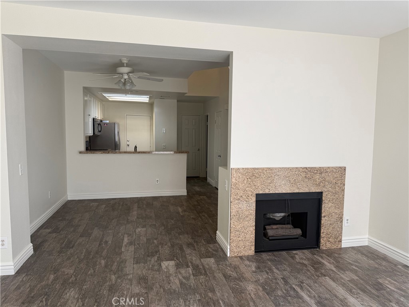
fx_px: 284
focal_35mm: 24
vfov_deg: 56.8
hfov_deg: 71.6
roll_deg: -0.8
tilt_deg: -4.7
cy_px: 154
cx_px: 204
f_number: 1.78
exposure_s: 1/133
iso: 50
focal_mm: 6.76
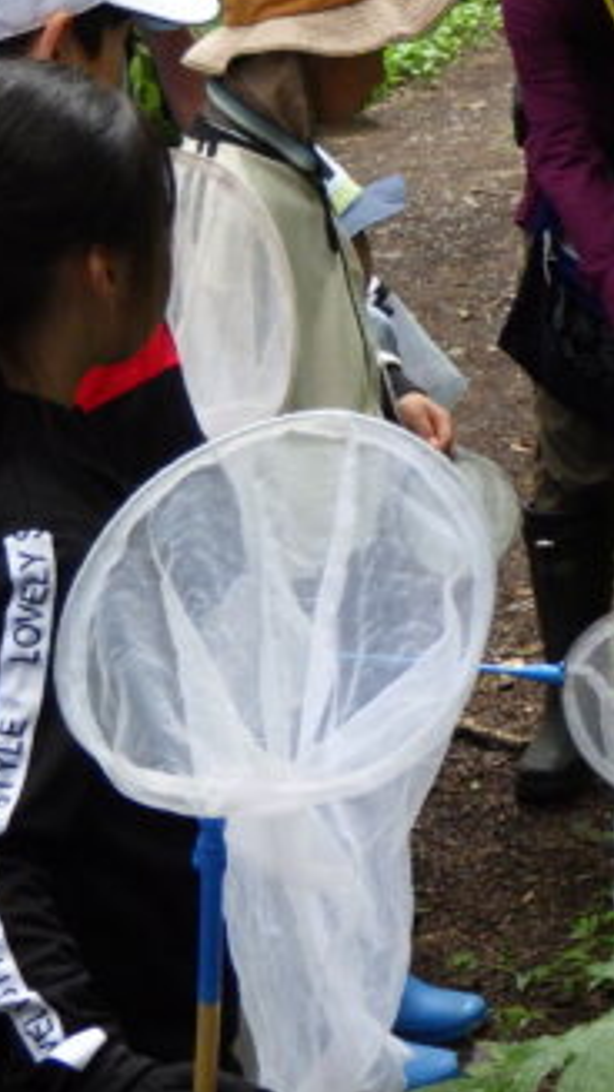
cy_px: 381
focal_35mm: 102
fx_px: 2951
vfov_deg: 20.9
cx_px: 657
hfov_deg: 11.7
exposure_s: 1/60
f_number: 4.4
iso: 160
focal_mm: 9.1
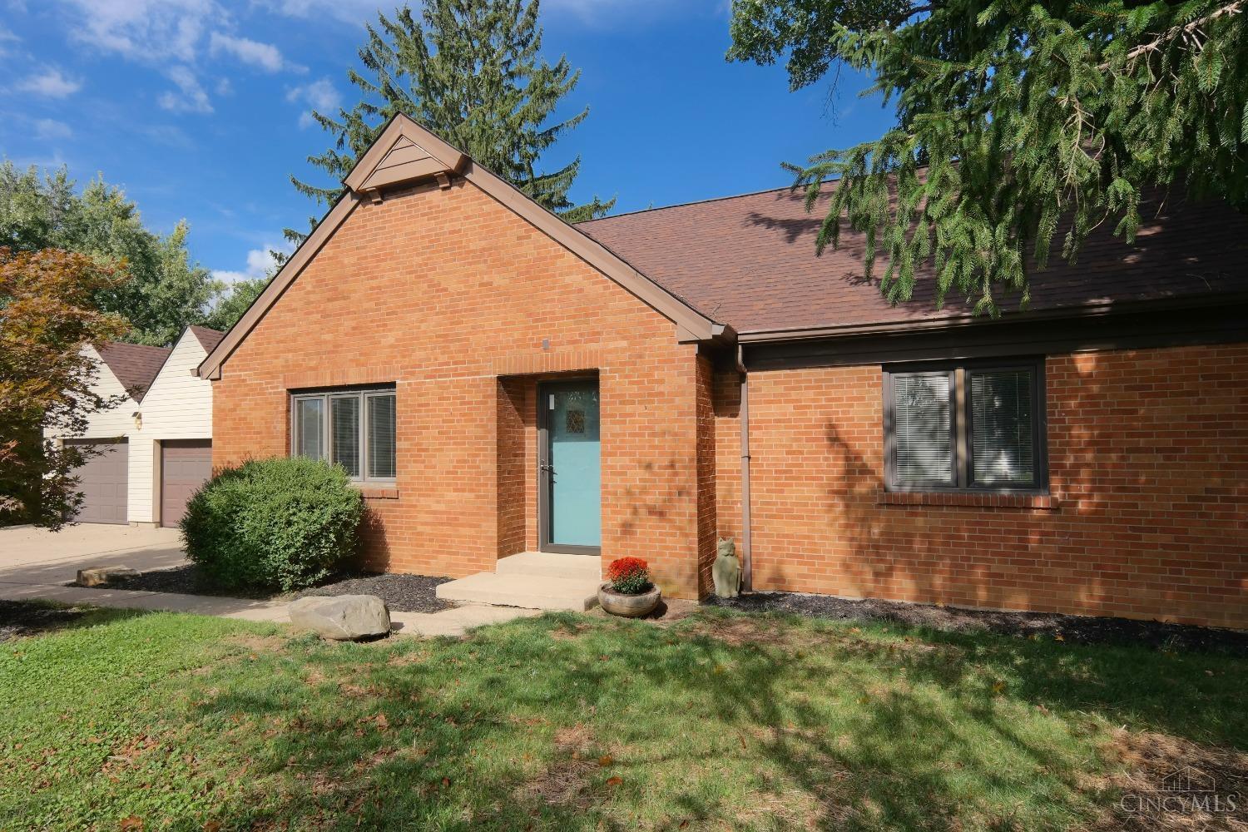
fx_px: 624
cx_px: 624
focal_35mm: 18
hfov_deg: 90.0
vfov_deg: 67.4
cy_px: 416
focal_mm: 12
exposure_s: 1/250
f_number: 7.1
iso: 100
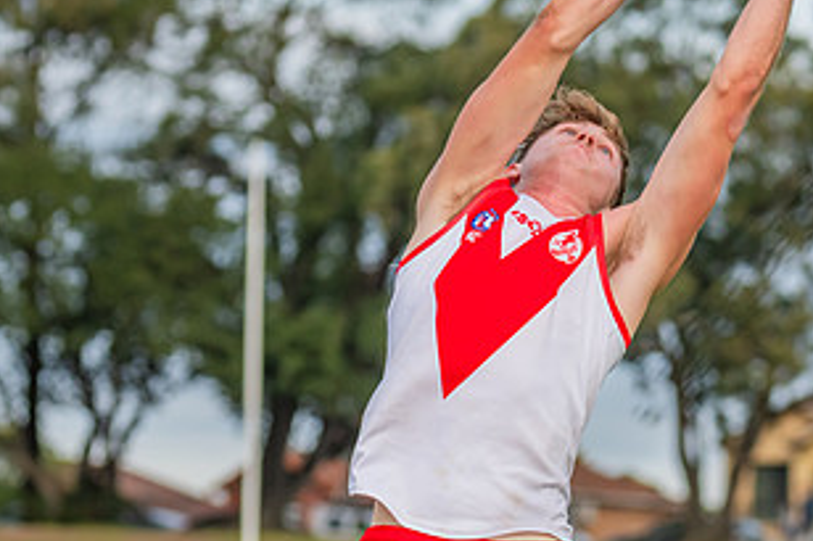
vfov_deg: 4.3
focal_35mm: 321
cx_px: 438
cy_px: 300
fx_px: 7245
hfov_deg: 6.4
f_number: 6.3
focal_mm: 170
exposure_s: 1/1600
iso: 800
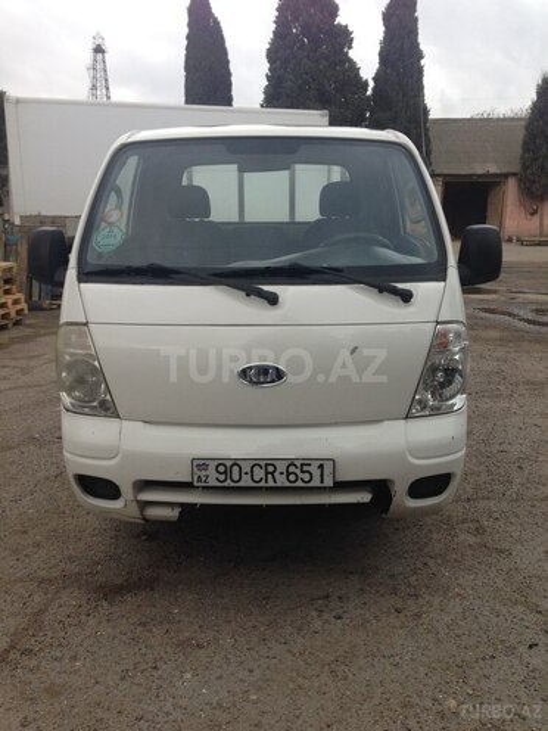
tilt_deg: -8.3
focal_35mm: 33
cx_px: 274
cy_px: 366
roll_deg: -0.7
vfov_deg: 55.4
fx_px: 697
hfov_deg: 42.9
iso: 50
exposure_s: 1/222
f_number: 2.4
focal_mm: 4.12
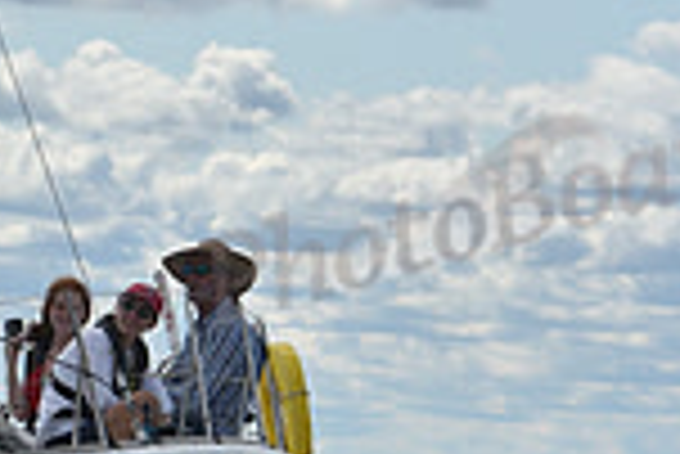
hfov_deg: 4.3
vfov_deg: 2.9
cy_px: 506
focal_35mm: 479
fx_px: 9056
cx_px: -27
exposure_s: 1/1000
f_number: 9
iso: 250
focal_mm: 125
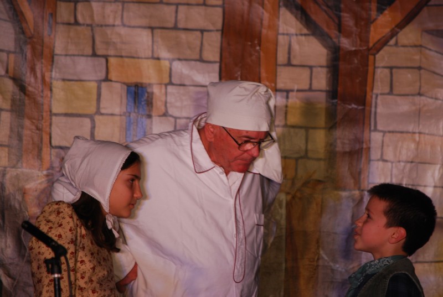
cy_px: 148
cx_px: 222
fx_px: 3699
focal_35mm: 300
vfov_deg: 4.6
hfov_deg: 6.9
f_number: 5.6
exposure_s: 1/50
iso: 400
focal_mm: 200
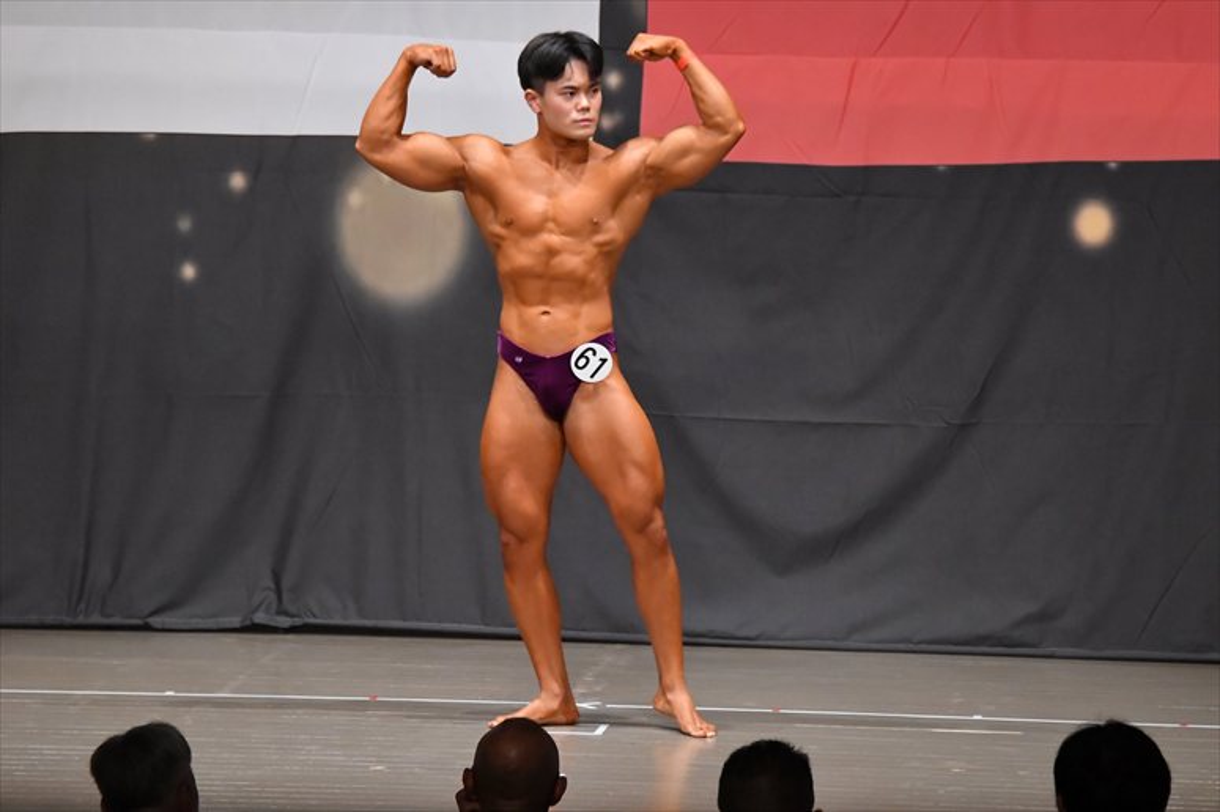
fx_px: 7350
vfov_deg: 6.3
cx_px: 610
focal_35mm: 217
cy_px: 406
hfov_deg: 9.5
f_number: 5.6
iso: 6400
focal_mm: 145
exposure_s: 1/400
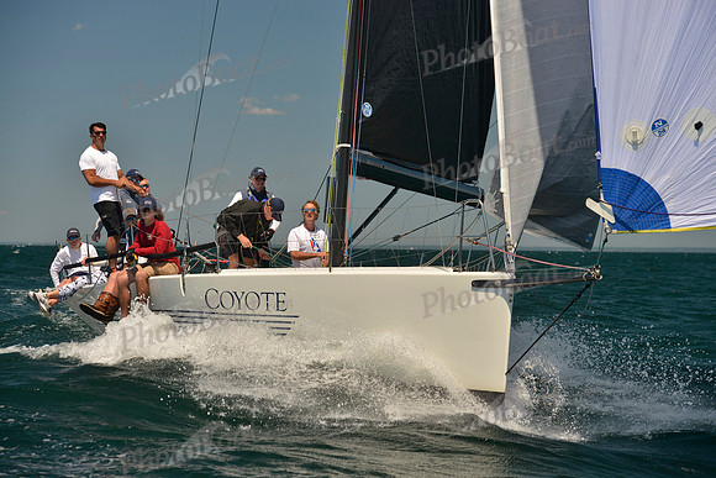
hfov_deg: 20.4
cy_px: 239
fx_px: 1989
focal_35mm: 100
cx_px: 358
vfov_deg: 13.7
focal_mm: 100
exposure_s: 1/1250
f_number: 5
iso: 280
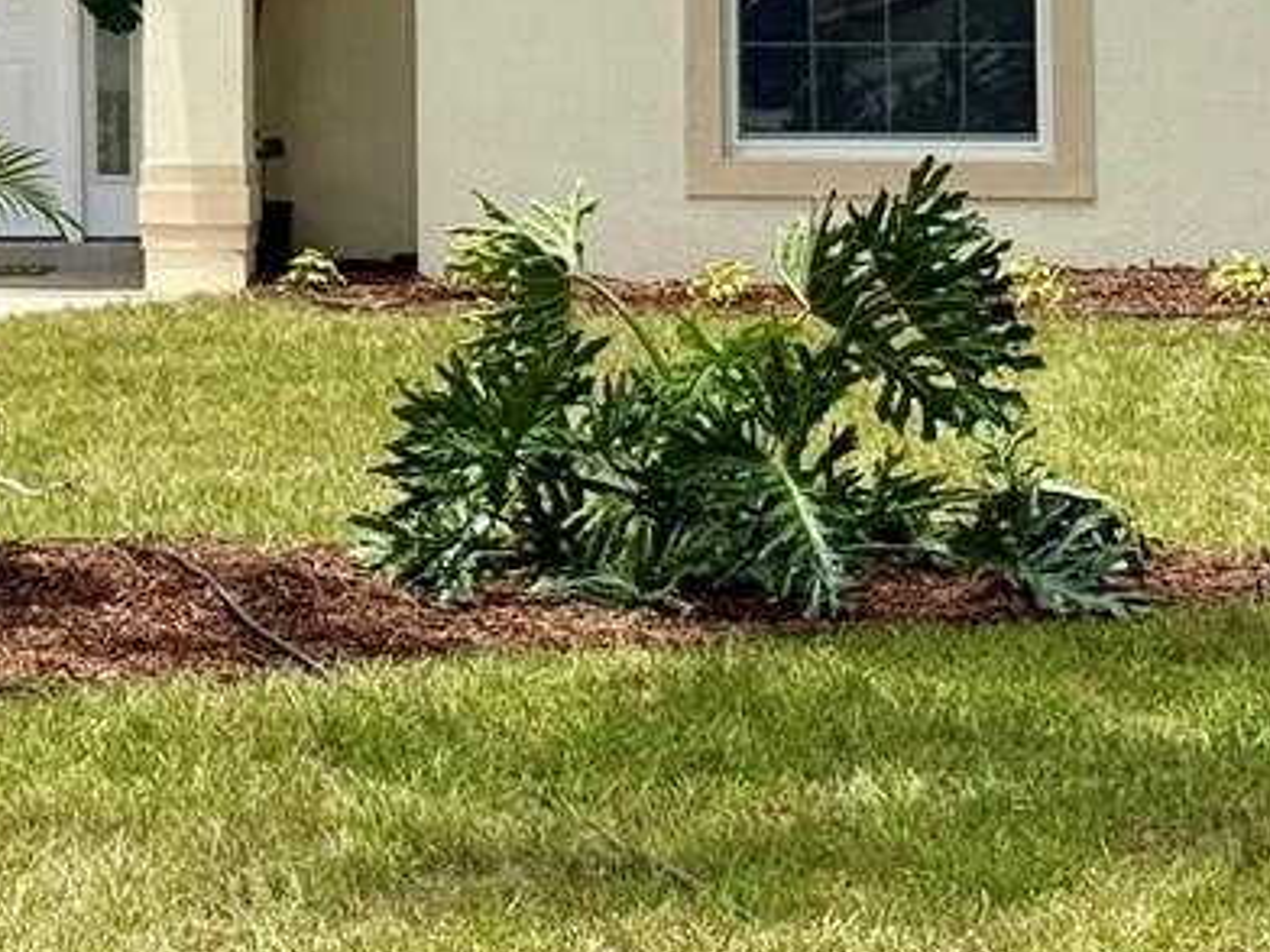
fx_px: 7191
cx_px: -509
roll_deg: +0.0
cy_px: -298
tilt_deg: +0.9
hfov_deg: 9.8
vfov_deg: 7.5
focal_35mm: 196
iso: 64
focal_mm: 6.76
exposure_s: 1/3534
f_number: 1.78
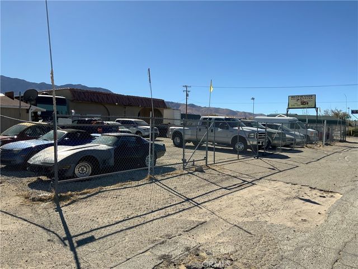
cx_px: 179
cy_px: 134
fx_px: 300
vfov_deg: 48.2
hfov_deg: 61.7
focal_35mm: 29
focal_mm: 3
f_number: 1.8
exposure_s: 1/3125
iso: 20
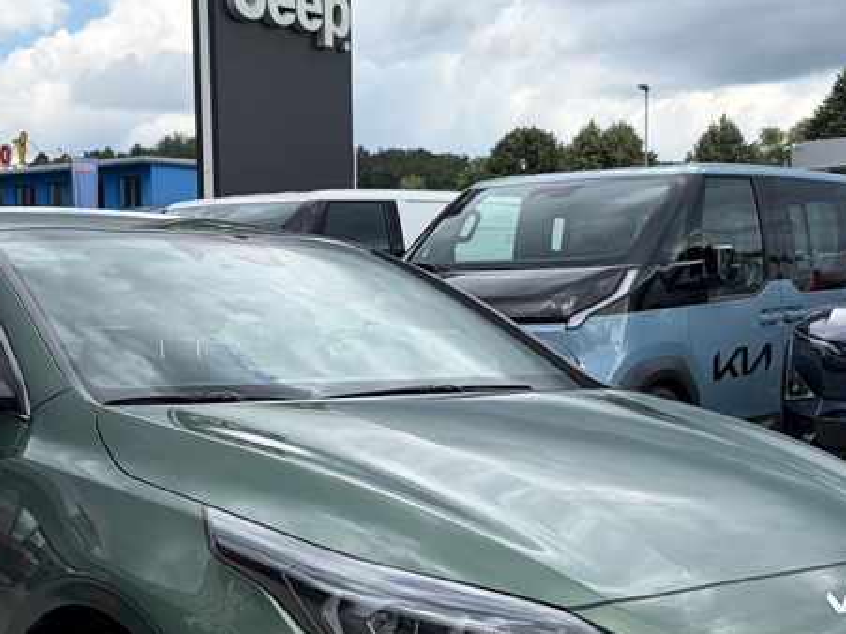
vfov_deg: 24.7
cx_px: 330
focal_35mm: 59
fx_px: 1442
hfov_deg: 32.6
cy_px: 415
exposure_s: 1/1953
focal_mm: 5.96
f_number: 1.6
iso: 50
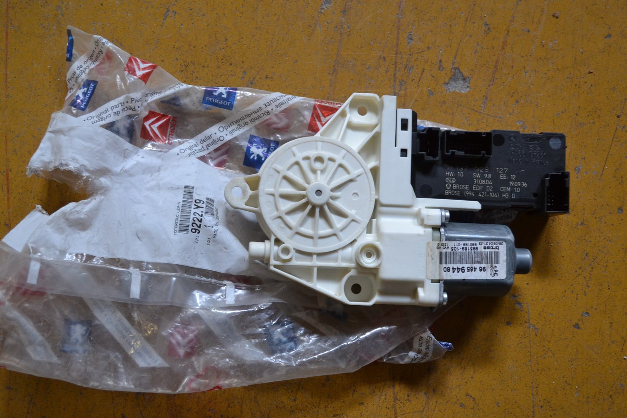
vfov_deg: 29.9
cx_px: 314
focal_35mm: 45
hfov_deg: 43.6
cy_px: 209
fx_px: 784
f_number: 4.5
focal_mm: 30
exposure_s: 1/60
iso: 1000
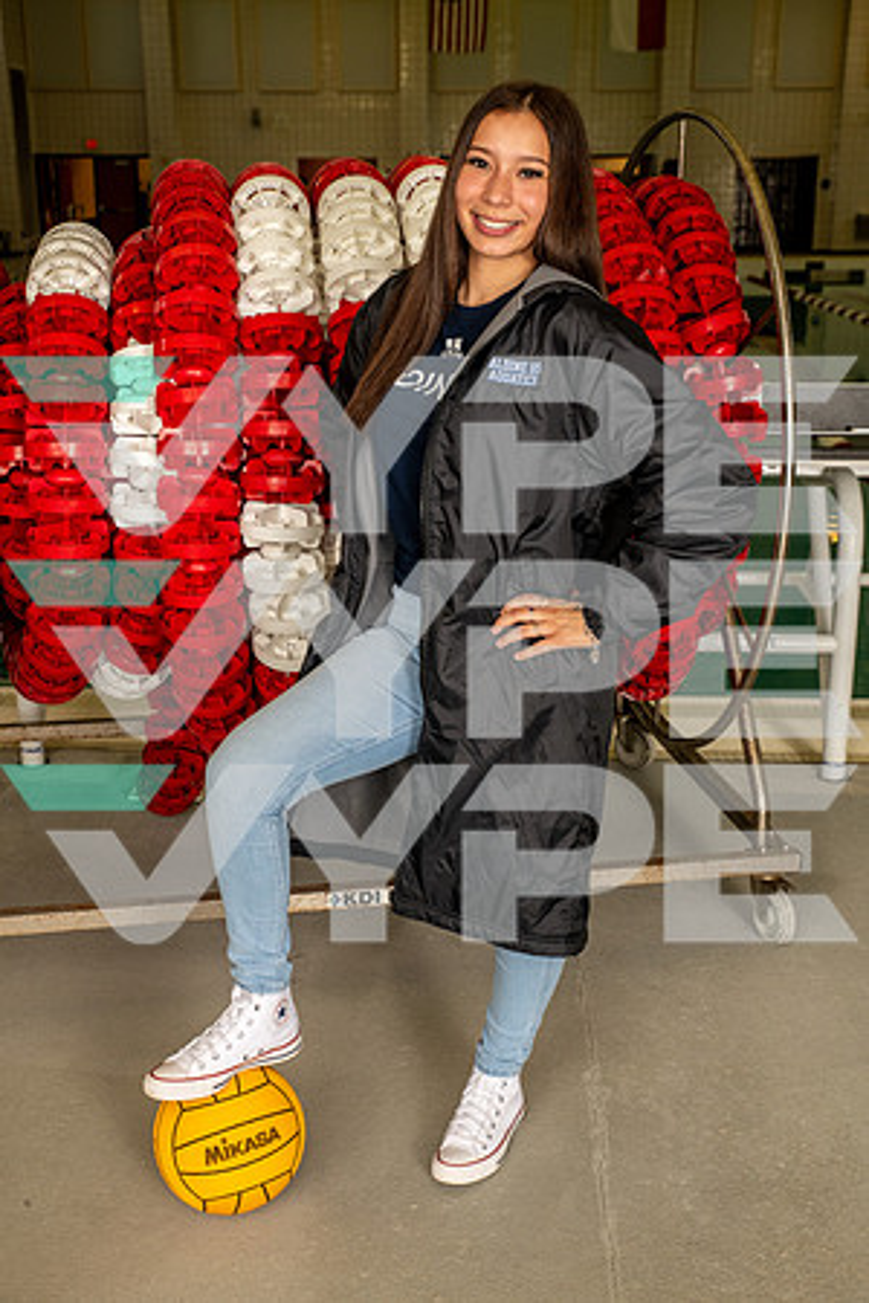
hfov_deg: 30.5
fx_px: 1593
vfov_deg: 44.5
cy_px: 652
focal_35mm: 44
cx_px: 434
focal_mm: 44
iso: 500
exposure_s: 1/250
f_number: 7.1
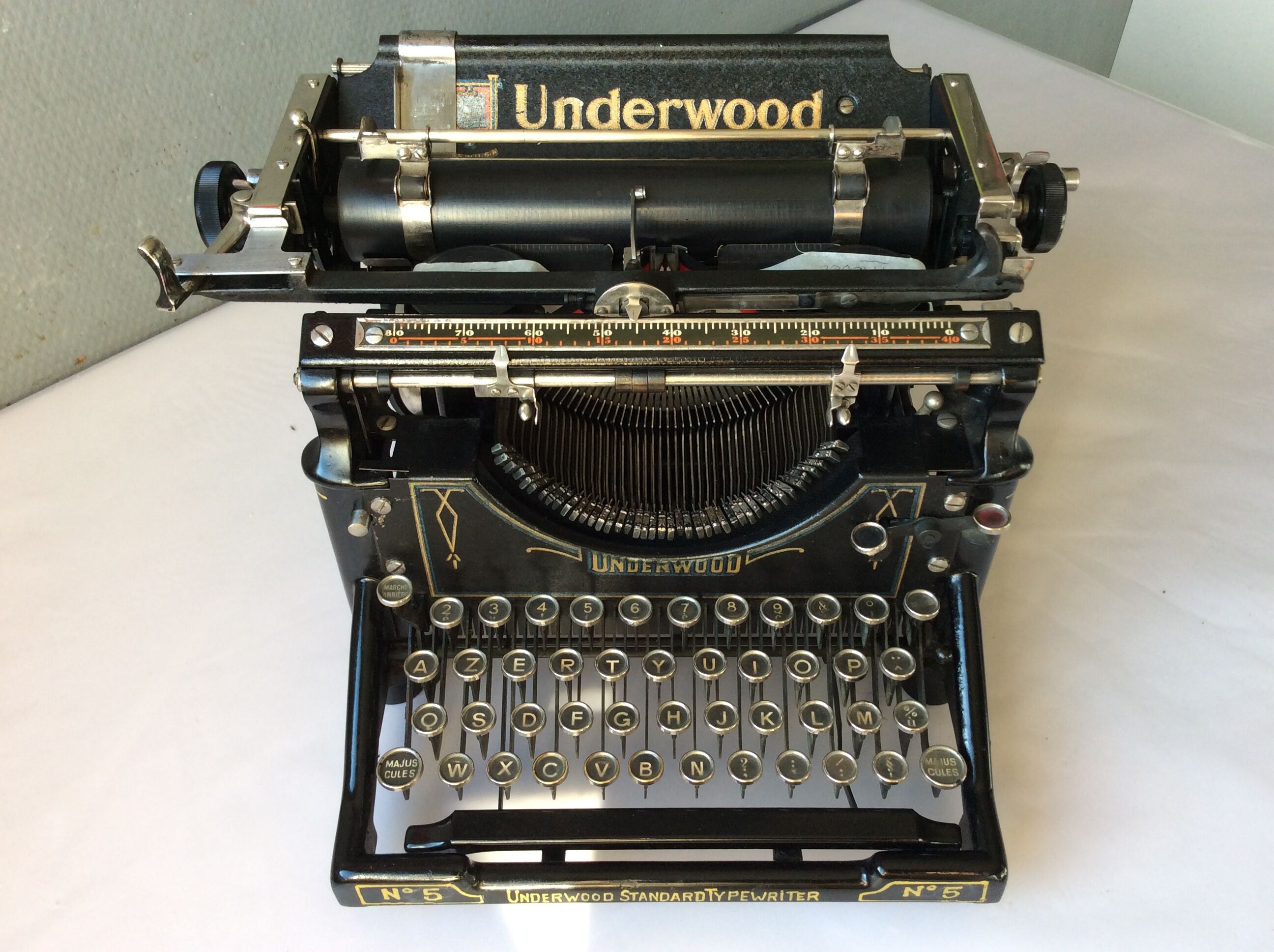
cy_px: 476
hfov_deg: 56.9
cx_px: 637
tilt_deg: -46.9
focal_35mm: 32
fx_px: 1176
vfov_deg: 44.1
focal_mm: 3.3
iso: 32
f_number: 2.4
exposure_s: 1/50
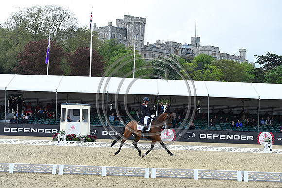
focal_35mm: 90
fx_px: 705
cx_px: 141
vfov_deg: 15.2
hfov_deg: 22.6
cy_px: 94
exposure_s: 1/1600
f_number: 5
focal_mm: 90
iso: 720
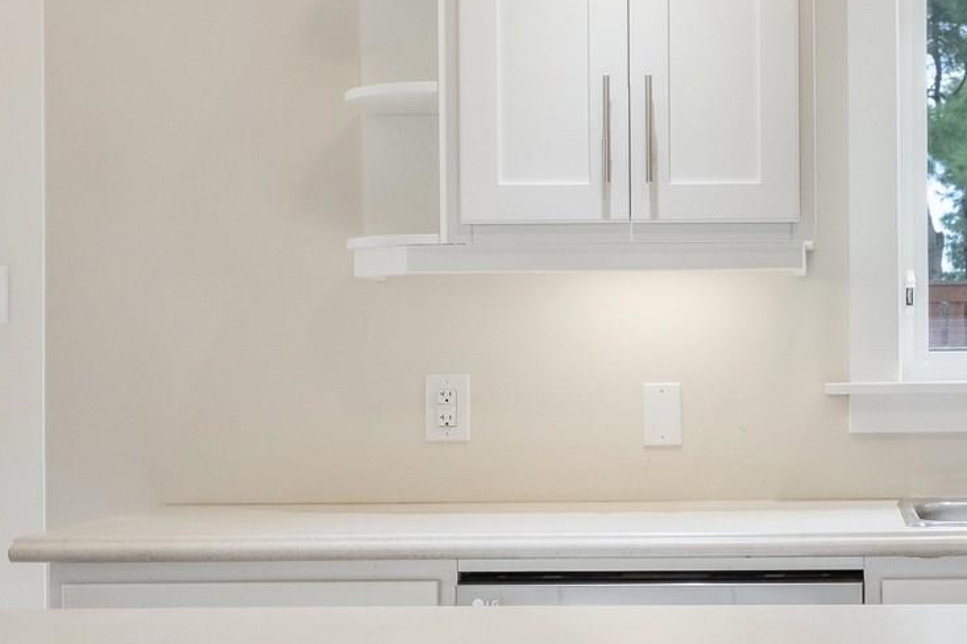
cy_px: 361
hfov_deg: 28.2
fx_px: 1855
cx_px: 851
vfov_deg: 19.7
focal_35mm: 69
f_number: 8
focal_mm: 16.5
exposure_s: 1/100
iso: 800
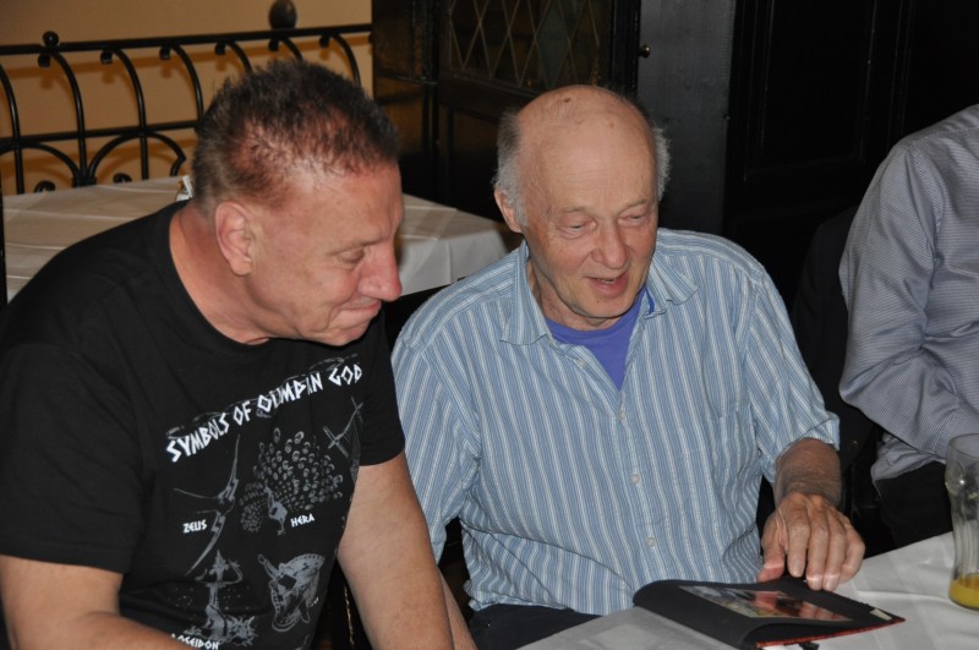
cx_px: 490
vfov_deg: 18.1
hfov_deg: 27.0
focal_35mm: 75
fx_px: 2037
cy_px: 325
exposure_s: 1/60
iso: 800
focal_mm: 50
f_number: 4.8
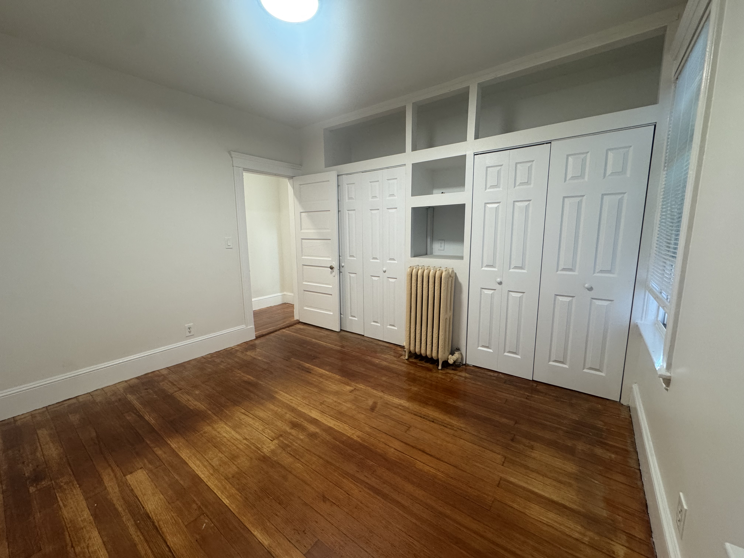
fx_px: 301
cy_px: 279
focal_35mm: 14
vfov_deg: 85.7
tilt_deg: -10.0
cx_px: 372
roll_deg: -0.2
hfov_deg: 102.1
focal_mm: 2.22
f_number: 2.2
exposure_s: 1/60
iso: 250
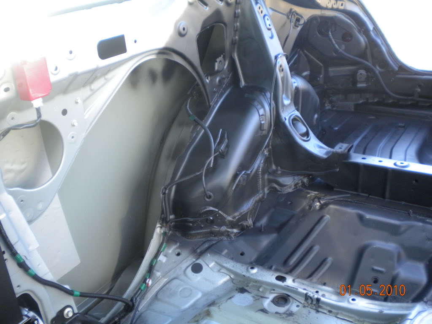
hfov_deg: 52.6
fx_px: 437
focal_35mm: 35
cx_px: 216
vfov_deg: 40.7
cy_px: 162
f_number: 3.1
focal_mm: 6.3
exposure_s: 1/62
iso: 232
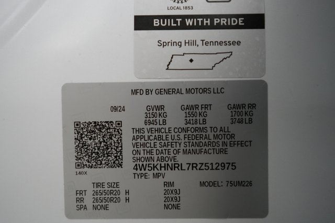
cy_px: 112
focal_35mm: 28
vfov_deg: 46.4
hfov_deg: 65.5
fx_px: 260
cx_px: 168
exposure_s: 1/160
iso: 4000
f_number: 2.8
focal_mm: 28
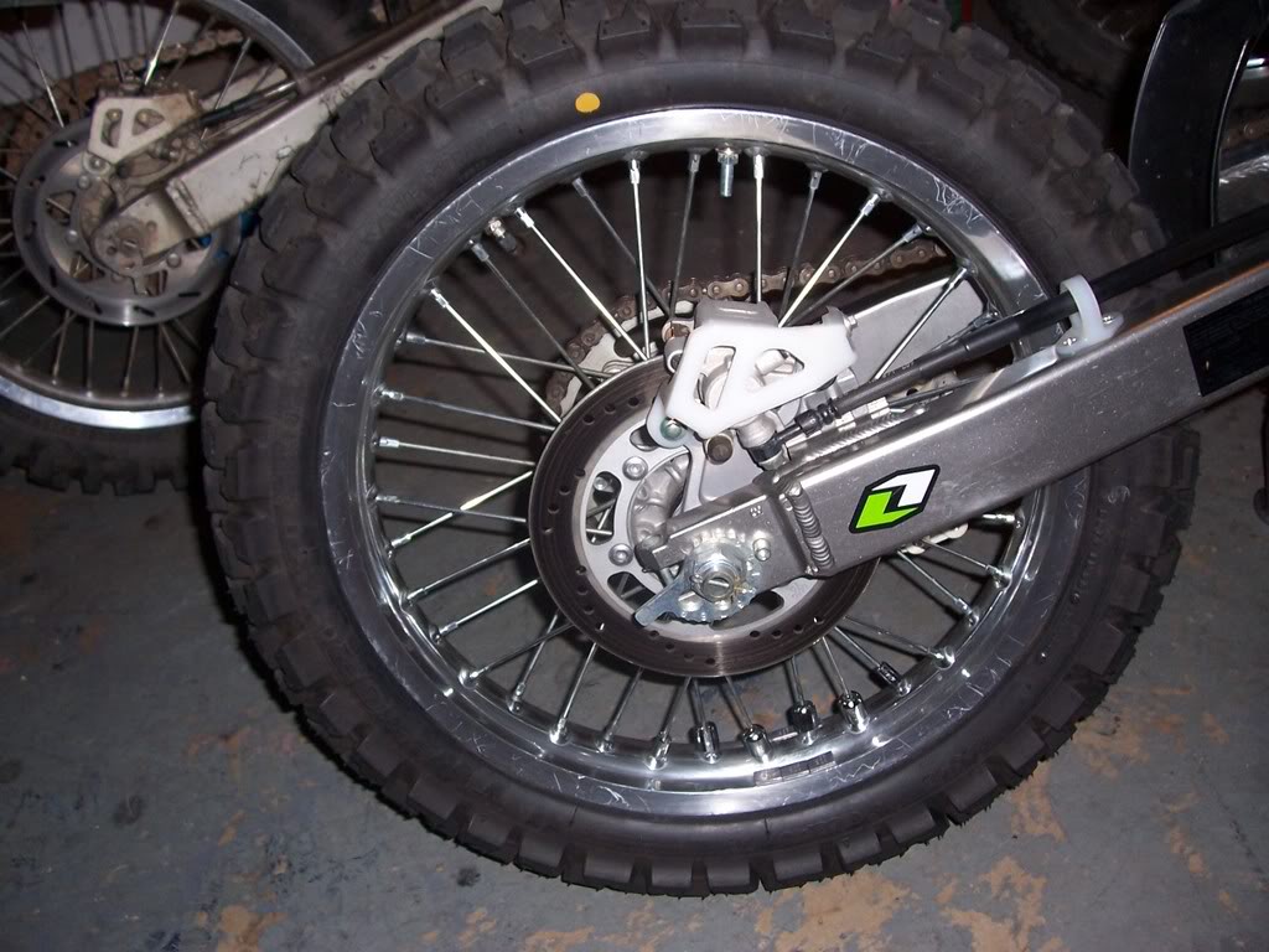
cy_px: 476
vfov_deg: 41.8
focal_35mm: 34
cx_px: 634
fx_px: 1246
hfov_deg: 54.0
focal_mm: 5.6
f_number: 2.7
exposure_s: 1/60
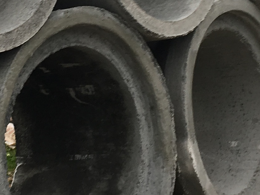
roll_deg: +0.4
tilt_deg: -2.7
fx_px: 1051
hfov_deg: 14.0
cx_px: 49
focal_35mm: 140
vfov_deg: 10.5
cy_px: 10
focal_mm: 4.15
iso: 25
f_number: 2.2
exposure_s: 1/106
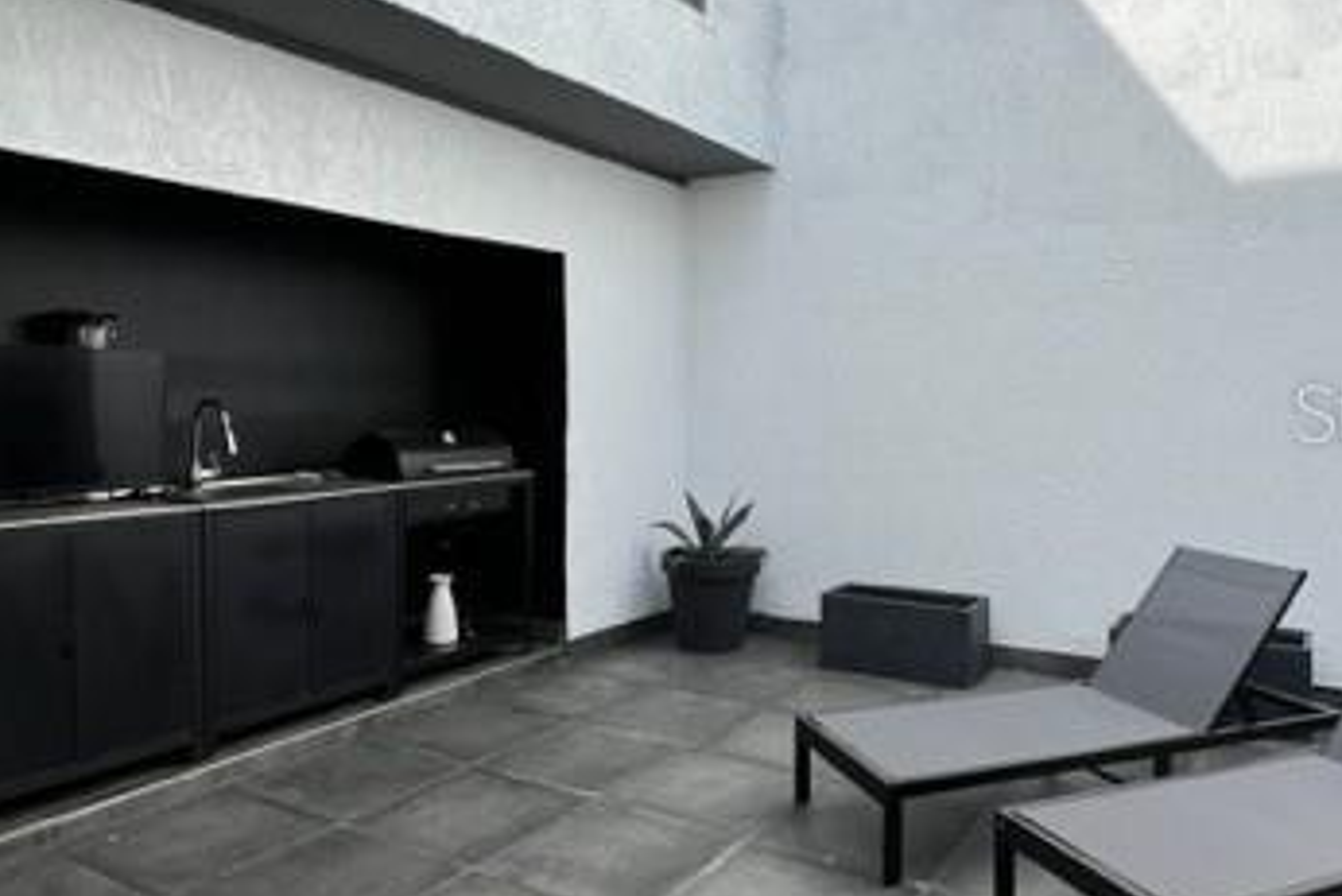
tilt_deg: +0.1
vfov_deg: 51.3
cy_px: 411
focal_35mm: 25
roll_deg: +0.5
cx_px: 729
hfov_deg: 71.3
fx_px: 932
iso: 32
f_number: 1.8
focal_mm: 1.57
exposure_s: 1/704
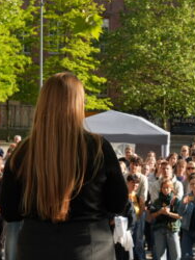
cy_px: 169
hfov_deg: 11.4
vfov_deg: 15.2
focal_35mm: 130
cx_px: 57
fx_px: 973
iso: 200
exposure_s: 1/320
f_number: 7.1
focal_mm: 29.3
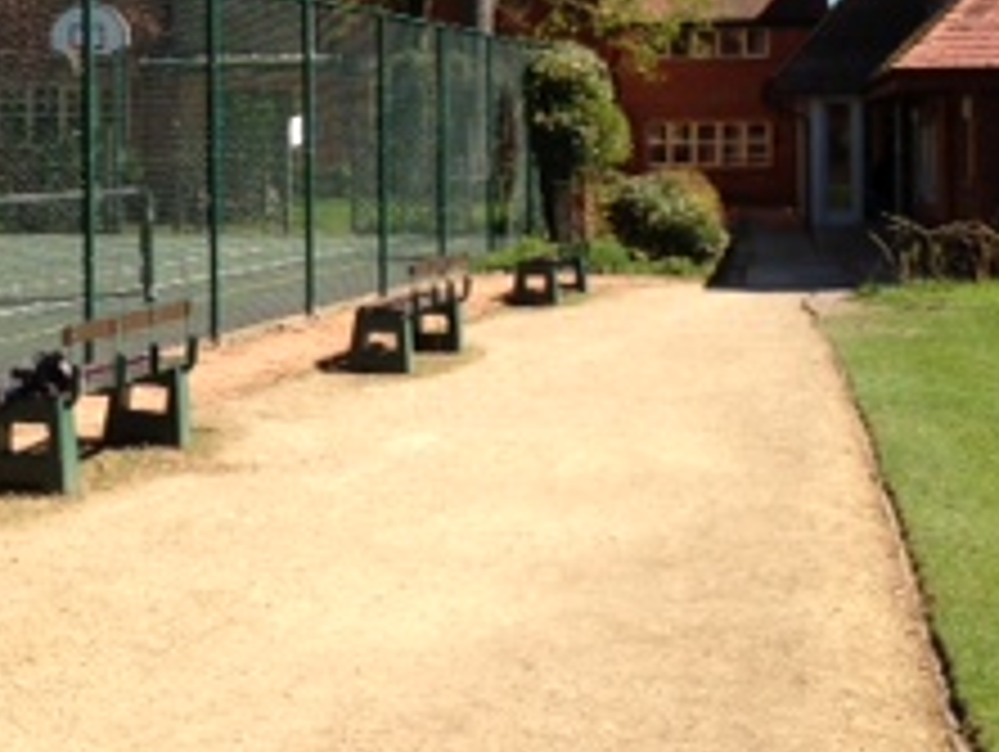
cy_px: 113
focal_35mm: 95
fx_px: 2745
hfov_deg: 20.5
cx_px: 270
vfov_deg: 15.5
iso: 50
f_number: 2.4
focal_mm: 4.13
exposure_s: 1/919
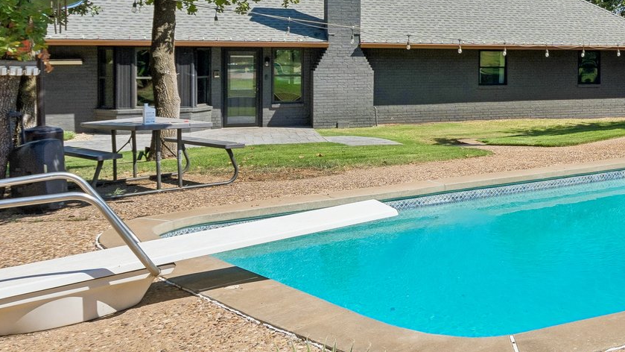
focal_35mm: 46
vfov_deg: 25.4
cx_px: 641
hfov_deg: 38.8
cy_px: 59
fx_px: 762
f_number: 8
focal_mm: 18
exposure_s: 1/1000
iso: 200
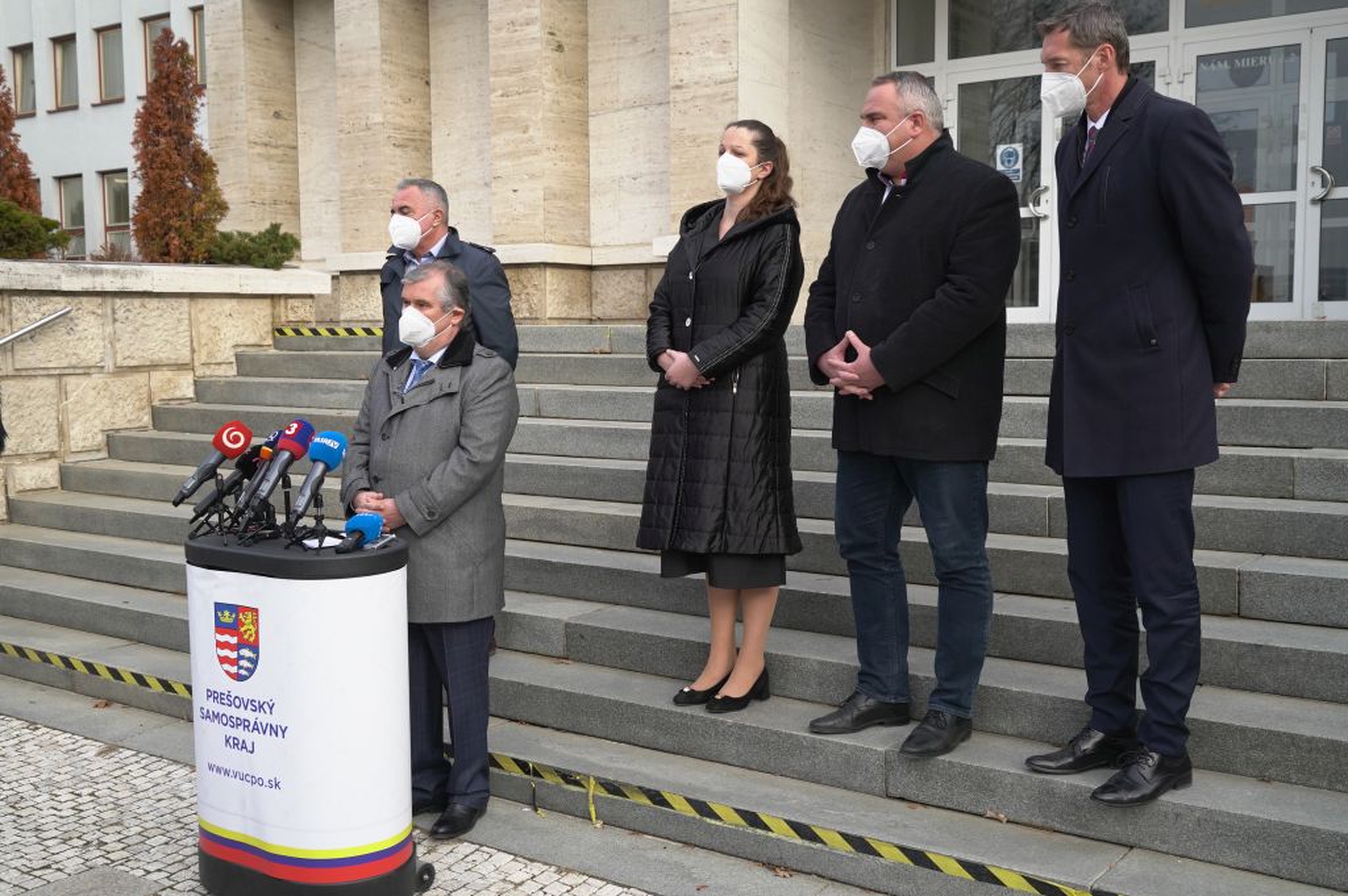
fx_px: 1384
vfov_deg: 35.9
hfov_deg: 51.9
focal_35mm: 37
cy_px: 448
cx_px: 674
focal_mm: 37
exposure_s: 1/1000
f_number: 7.1
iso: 1250
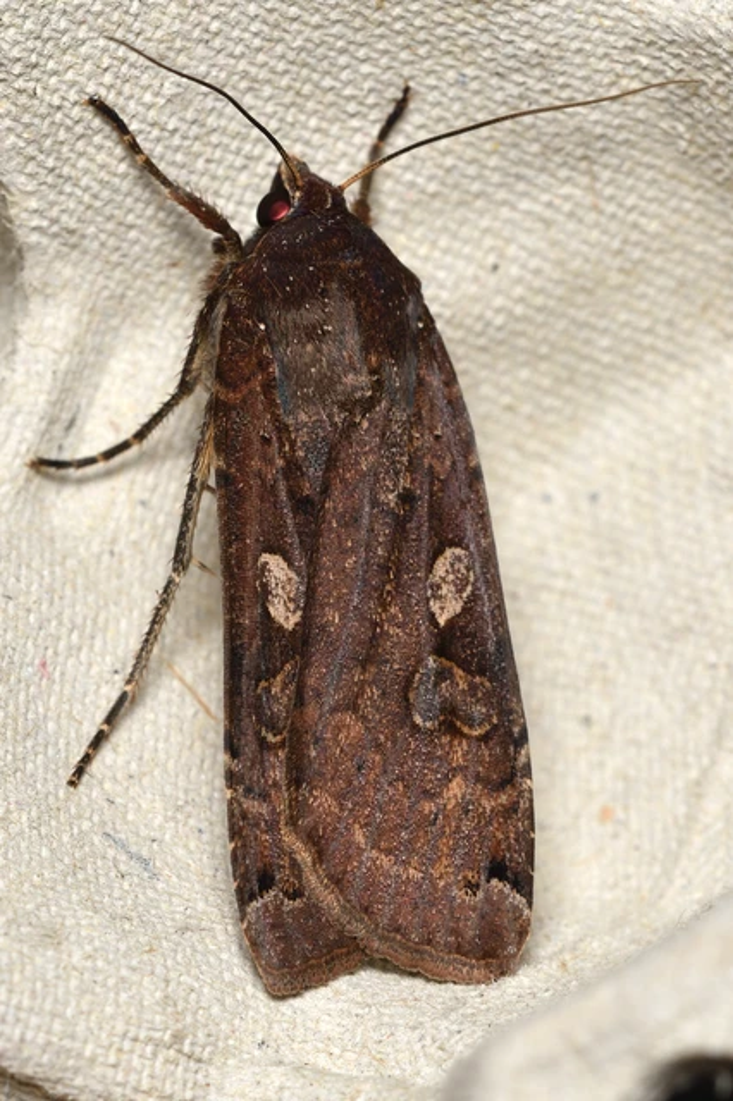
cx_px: 366
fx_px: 6879
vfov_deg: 9.2
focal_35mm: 225
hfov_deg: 6.1
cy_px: 550
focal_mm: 150
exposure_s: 1/250
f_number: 10
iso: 100
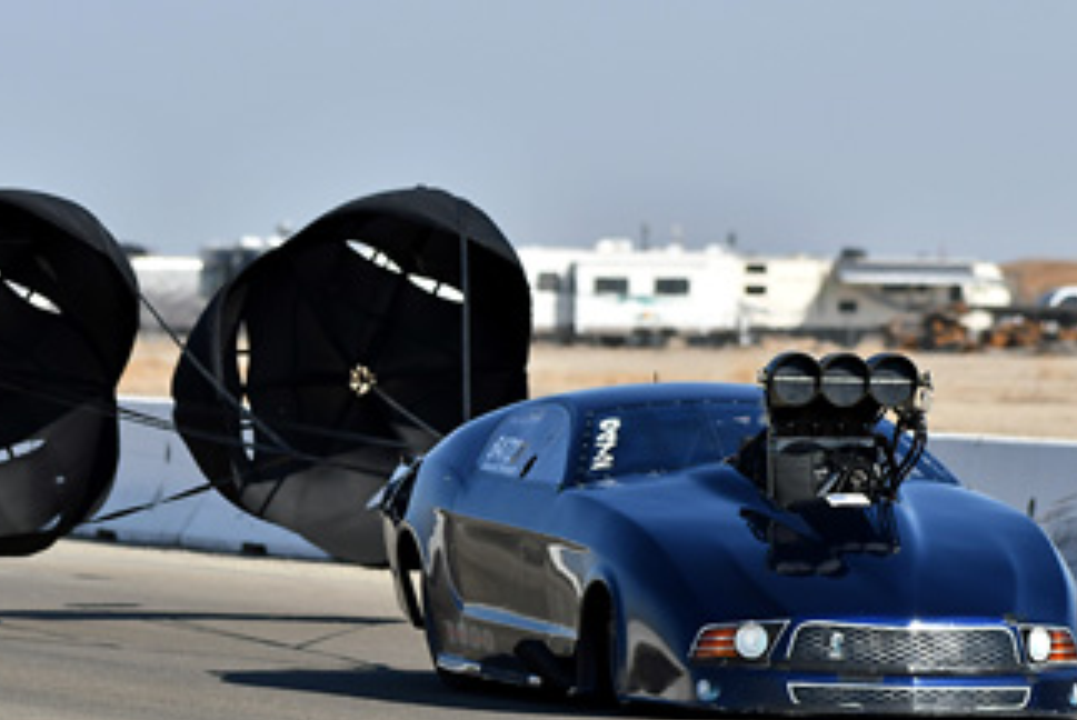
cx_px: 544
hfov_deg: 4.4
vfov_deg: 3.0
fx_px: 13893
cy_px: 443
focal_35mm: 464
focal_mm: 200
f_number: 5.6
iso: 160
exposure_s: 1/1250
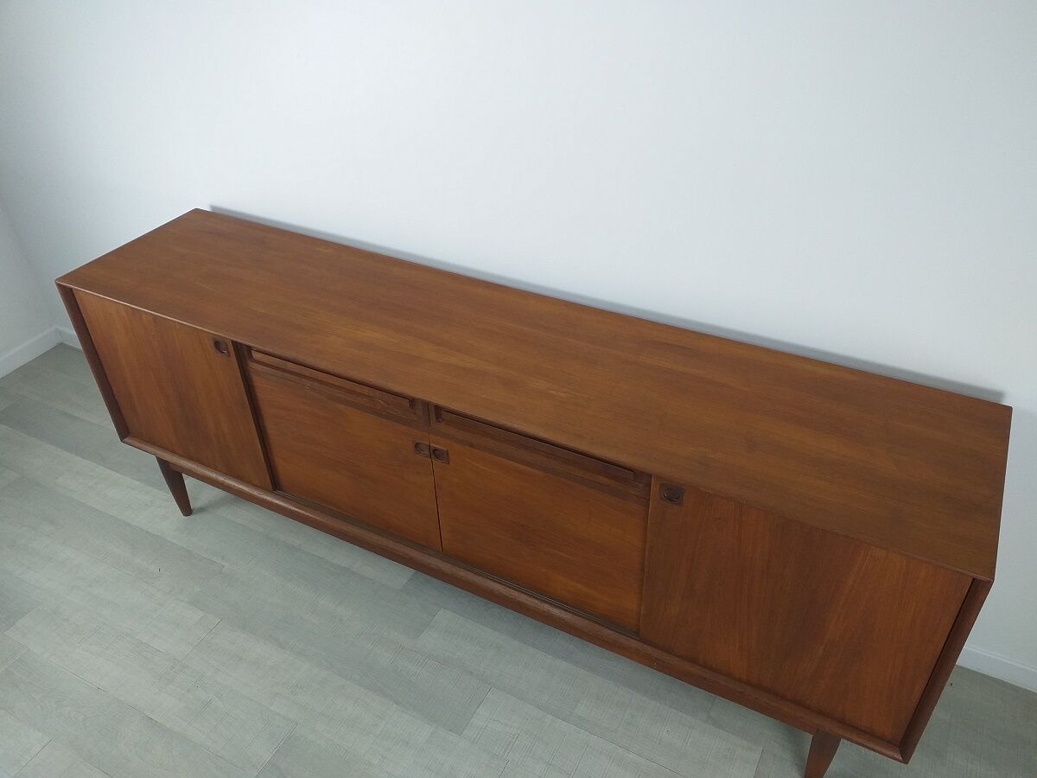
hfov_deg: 67.3
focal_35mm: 26
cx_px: 518
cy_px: 389
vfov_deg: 53.1
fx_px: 779
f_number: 1.9
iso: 50
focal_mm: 3.6
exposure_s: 1/50
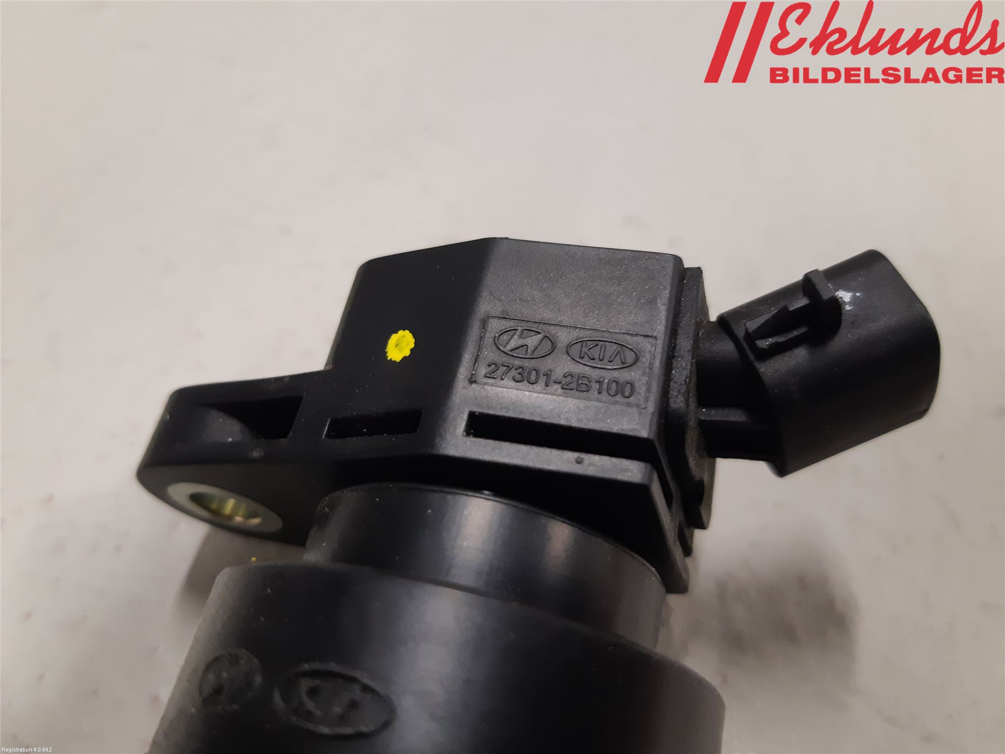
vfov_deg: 53.1
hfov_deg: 67.3
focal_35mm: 26
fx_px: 755
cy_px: 377
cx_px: 502
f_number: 1.7
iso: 200
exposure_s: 1/50
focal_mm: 3.93
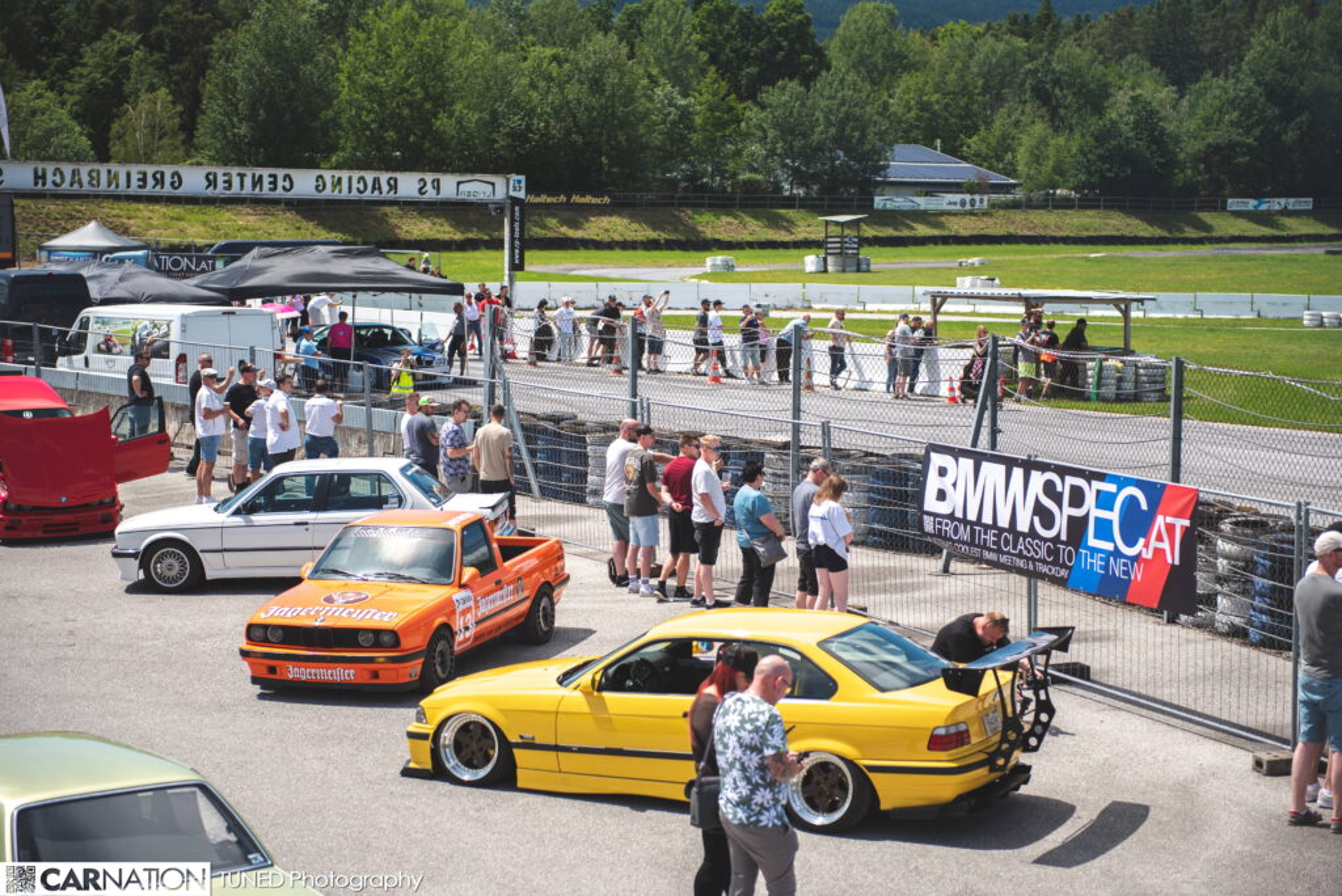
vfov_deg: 19.5
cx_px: 671
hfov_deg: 28.8
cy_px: 448
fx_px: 2611
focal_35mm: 70
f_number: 2.8
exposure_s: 1/2000
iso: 100
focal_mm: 70
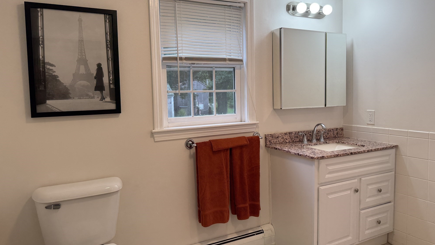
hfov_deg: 69.8
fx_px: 311
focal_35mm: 27
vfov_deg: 42.9
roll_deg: +1.1
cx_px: 224
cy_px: 111
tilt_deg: -2.7
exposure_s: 1/120
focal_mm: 6.76
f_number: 1.78
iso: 100
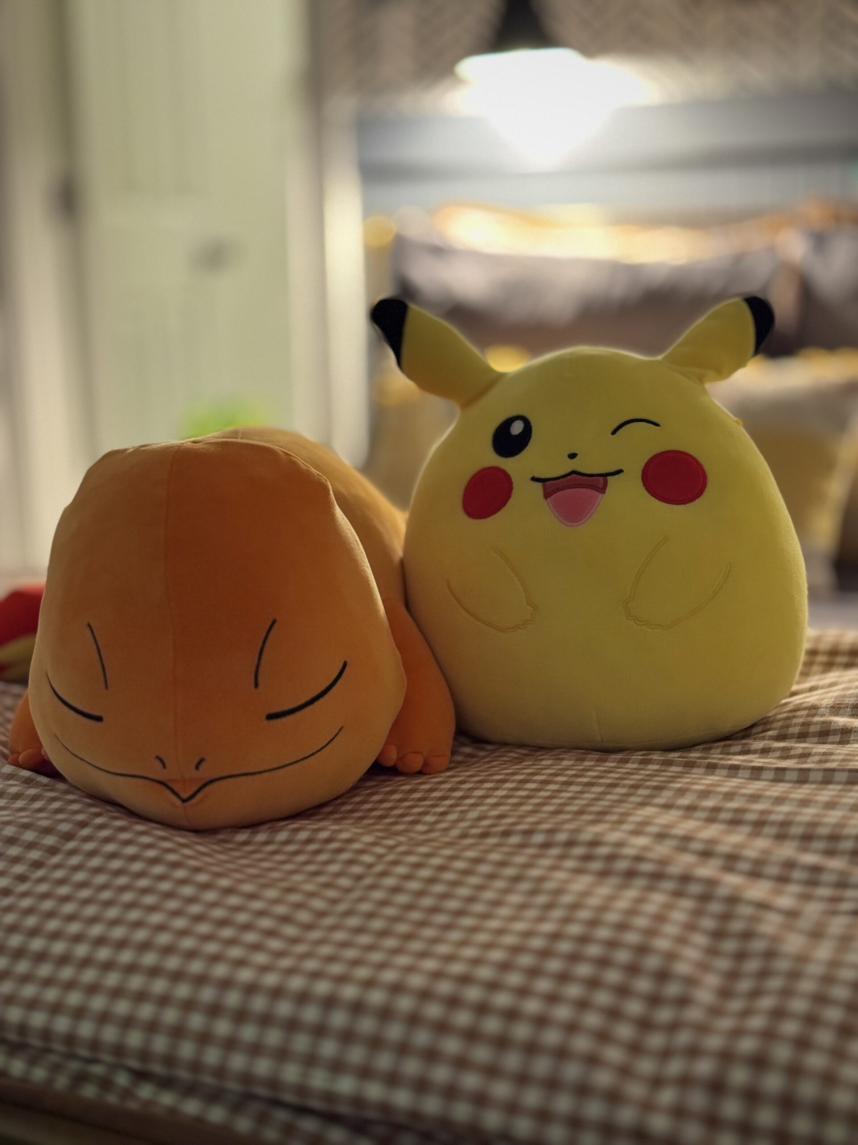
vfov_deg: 39.7
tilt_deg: -11.0
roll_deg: +2.0
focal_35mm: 48
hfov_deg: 30.3
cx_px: 429
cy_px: 572
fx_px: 1586
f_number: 1.78
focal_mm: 6.76
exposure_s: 1/24
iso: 640
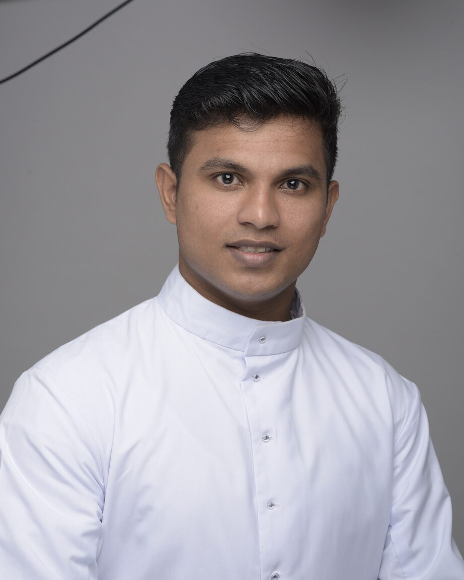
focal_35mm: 96
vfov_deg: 20.0
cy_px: 298
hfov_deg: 16.0
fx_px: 1649
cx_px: 232
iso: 160
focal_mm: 85
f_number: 11
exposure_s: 1/160
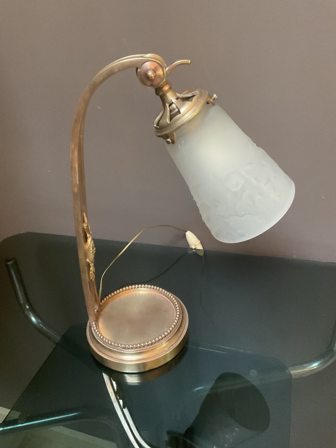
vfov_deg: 61.7
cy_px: 224
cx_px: 168
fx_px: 375
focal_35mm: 29
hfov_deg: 48.2
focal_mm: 3
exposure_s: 1/30
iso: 400
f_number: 1.8
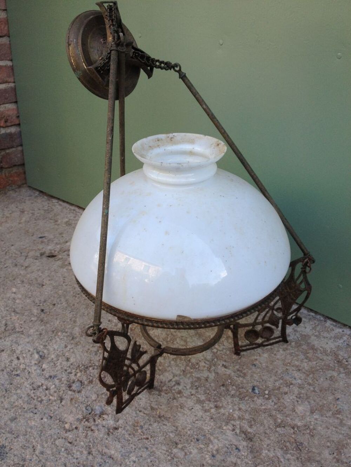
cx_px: 176
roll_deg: -1.6
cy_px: 234
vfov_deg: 52.6
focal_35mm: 35
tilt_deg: -24.0
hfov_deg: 40.7
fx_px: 473
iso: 50
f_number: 2.4
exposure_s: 1/147
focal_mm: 4.28
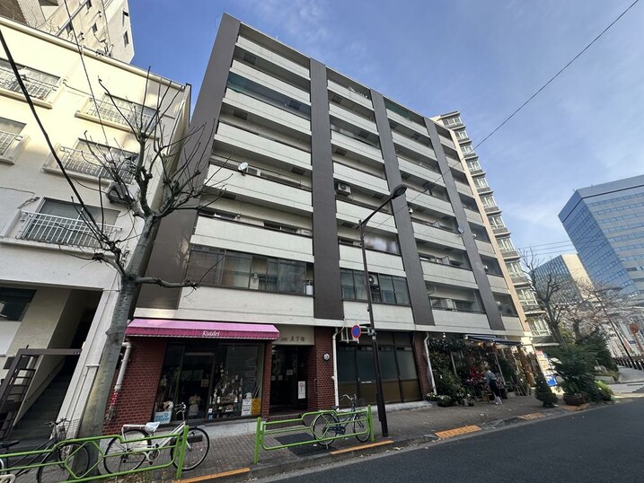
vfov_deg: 85.7
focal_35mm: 14
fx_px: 261
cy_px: 242
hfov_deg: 102.1
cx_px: 322
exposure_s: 1/333
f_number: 2.2
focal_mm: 2.22
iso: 40
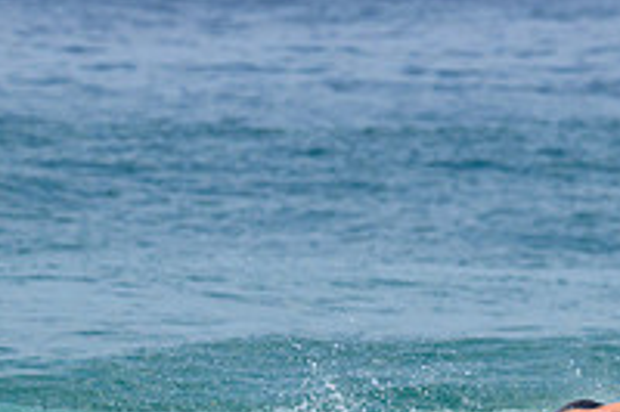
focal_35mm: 1189
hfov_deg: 1.7
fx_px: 20460
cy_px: 510
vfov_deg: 1.2
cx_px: 639
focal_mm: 410
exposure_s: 1/2000
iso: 640
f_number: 10
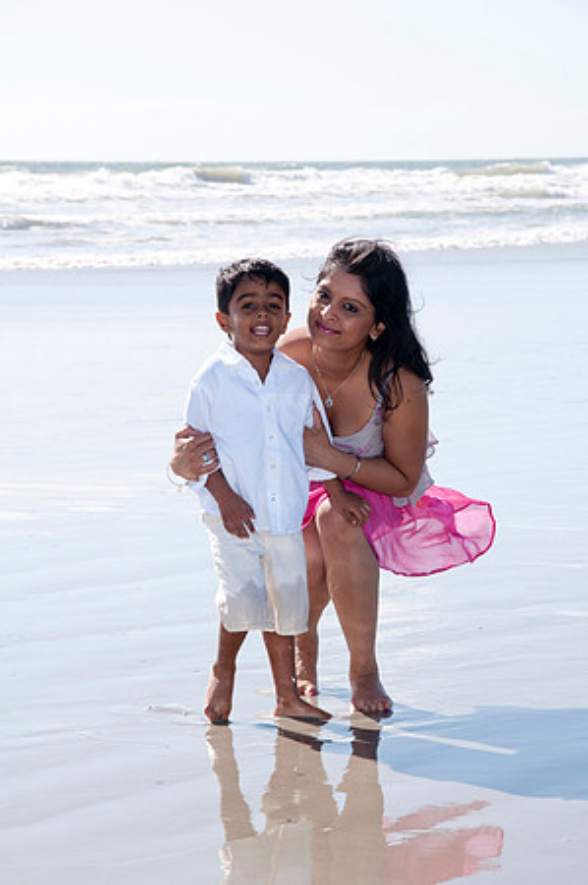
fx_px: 3389
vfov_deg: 14.9
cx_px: 294
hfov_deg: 9.9
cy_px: 442
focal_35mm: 138
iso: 100
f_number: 11
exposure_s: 1/250
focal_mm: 92
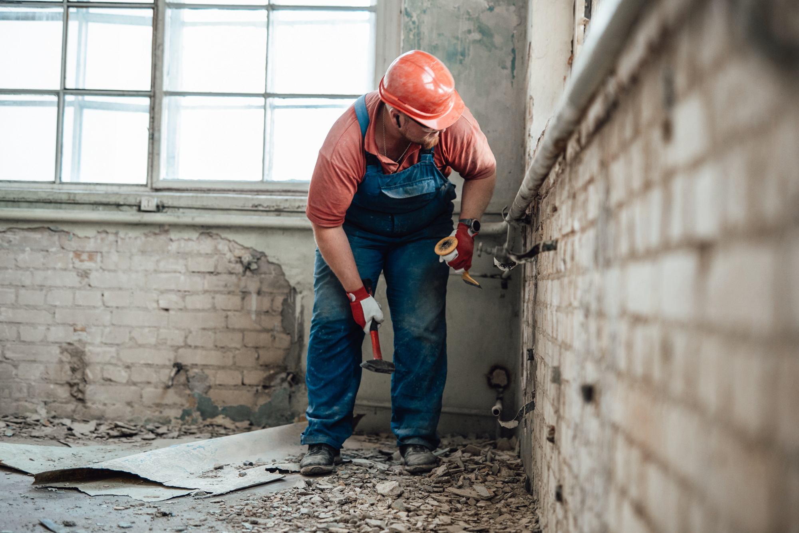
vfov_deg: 27.0
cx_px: 400
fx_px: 1110
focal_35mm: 50
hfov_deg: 39.6
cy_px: 266
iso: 320
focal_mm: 50
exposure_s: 1/200
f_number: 1.8
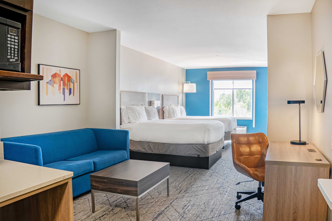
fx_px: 249
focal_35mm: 27
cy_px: 110
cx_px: 166
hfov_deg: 67.4
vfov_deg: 47.9
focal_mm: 18
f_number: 8
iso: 250
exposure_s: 1/30
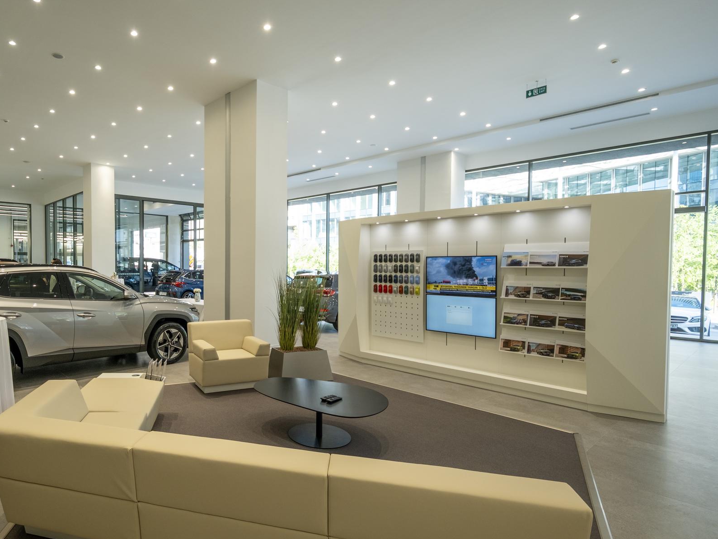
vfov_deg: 66.0
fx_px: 415
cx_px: 235
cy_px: 273
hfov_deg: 78.8
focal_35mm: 20
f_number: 2.8
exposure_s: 1/160
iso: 250
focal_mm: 10.1
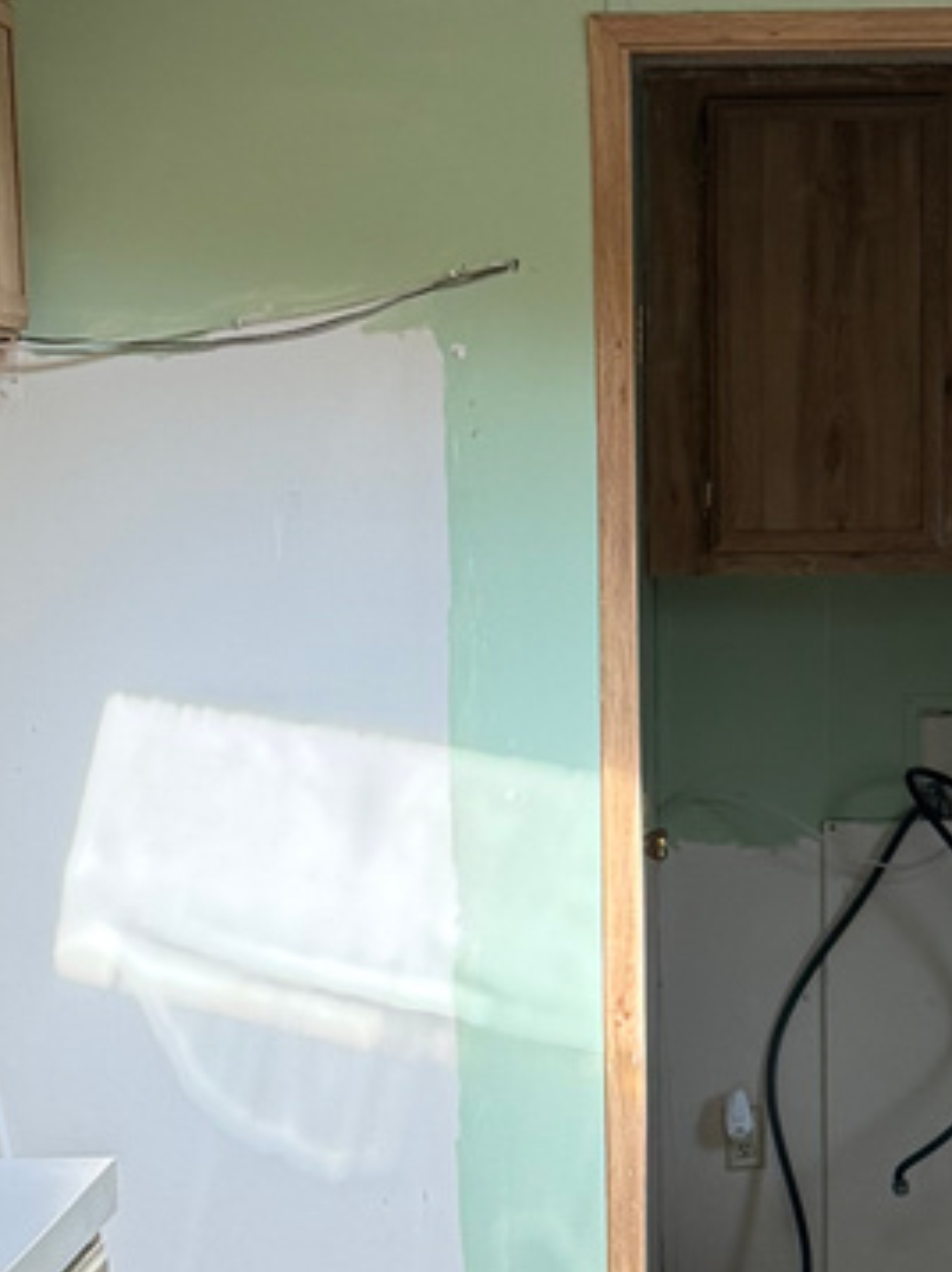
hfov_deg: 14.3
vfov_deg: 18.9
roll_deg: -0.1
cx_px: 675
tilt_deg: -6.1
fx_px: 3781
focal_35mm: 103
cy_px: 988
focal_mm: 6.76
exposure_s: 1/236
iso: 125
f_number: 1.78
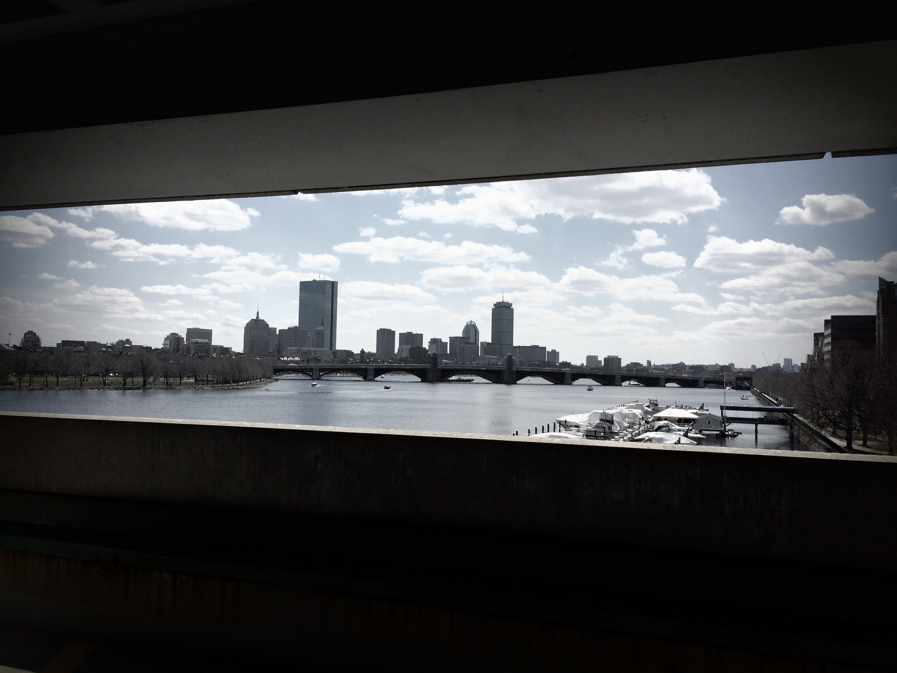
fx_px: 777
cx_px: 448
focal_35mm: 30
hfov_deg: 60.0
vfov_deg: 46.8
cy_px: 336
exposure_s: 1/4566
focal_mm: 4.12
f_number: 2.2
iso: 32
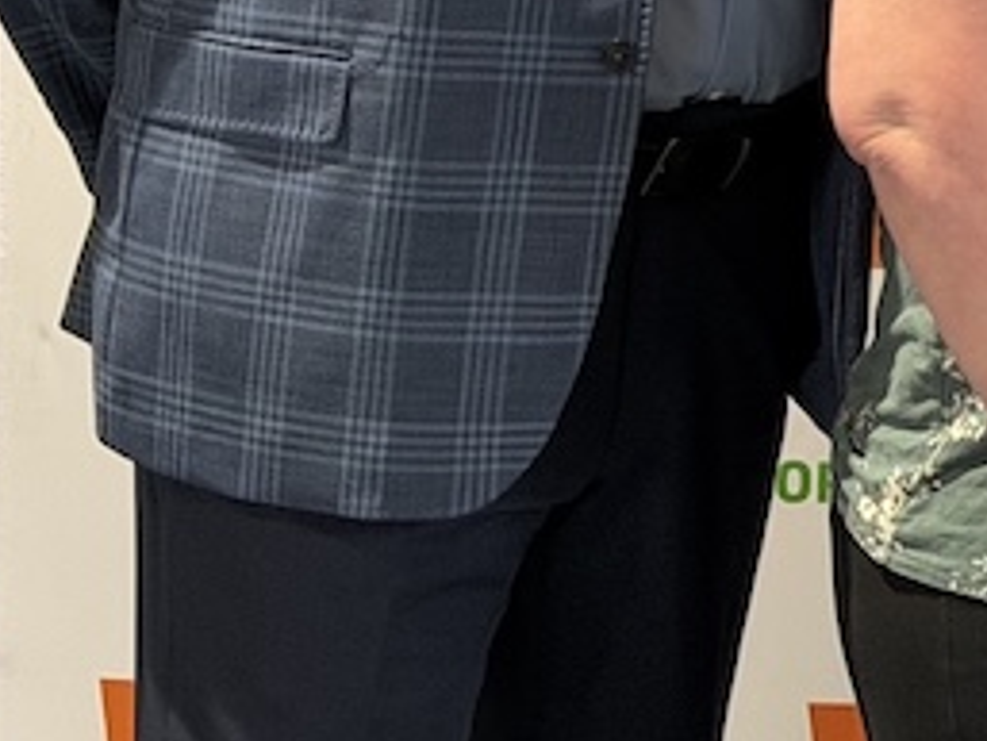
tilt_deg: -4.3
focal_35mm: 187
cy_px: -299
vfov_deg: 7.8
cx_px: 1878
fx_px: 5334
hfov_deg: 9.9
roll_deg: -0.5
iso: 250
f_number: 1.78
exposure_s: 1/60
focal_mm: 6.76
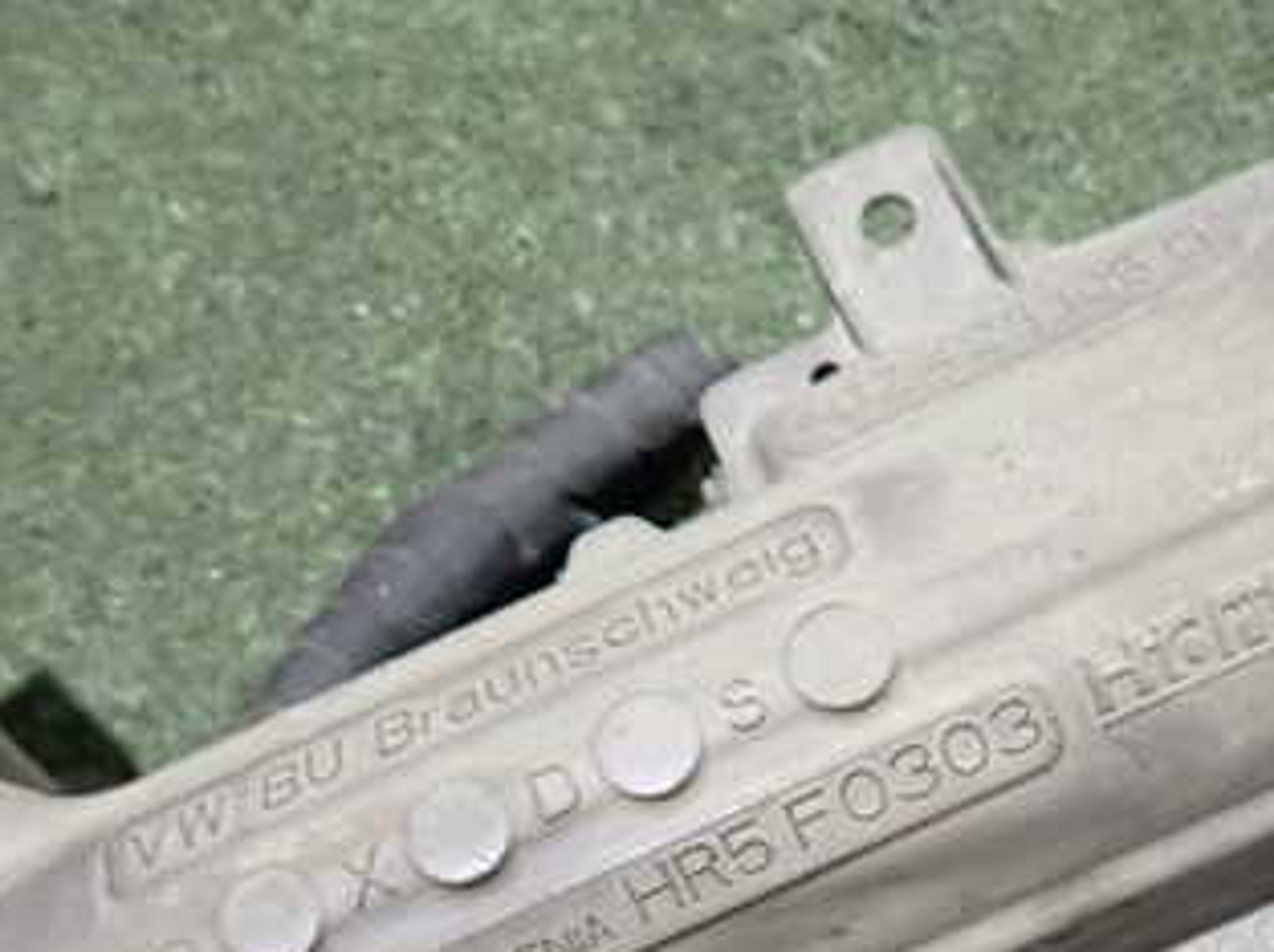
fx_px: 1765
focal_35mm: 48
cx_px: 814
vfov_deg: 29.3
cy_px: 814
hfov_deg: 39.4
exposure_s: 1/25
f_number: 2
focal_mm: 4.5
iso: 800
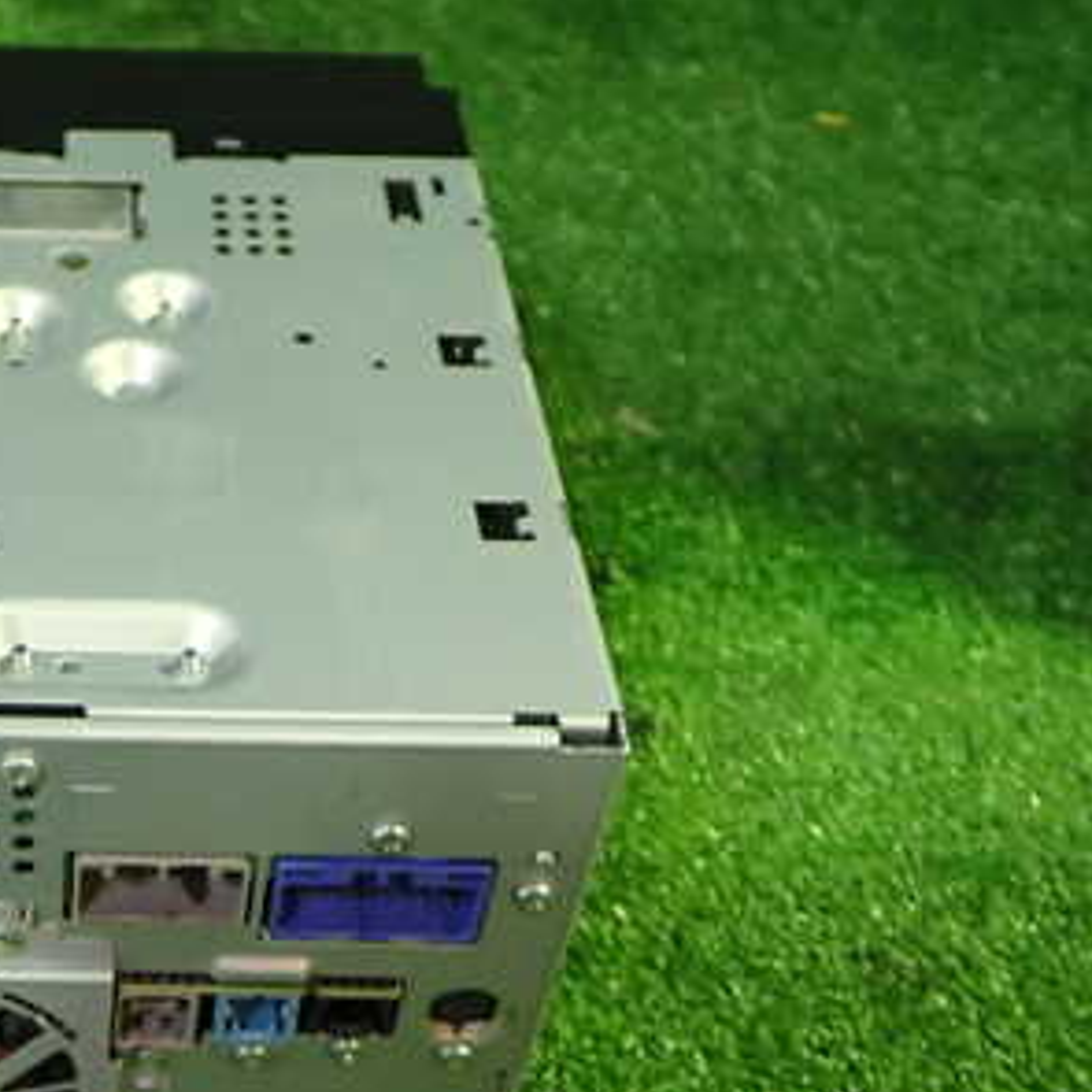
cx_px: 19
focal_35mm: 54
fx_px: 1927
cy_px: 648
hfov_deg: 29.7
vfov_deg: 31.6
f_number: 2.3
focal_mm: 5.4
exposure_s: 1/30
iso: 400
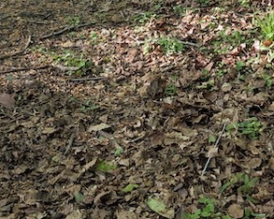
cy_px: -124
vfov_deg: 15.5
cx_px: 193
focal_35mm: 90
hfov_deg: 21.2
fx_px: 729
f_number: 1.73
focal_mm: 4.38
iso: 70
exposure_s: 1/99.9
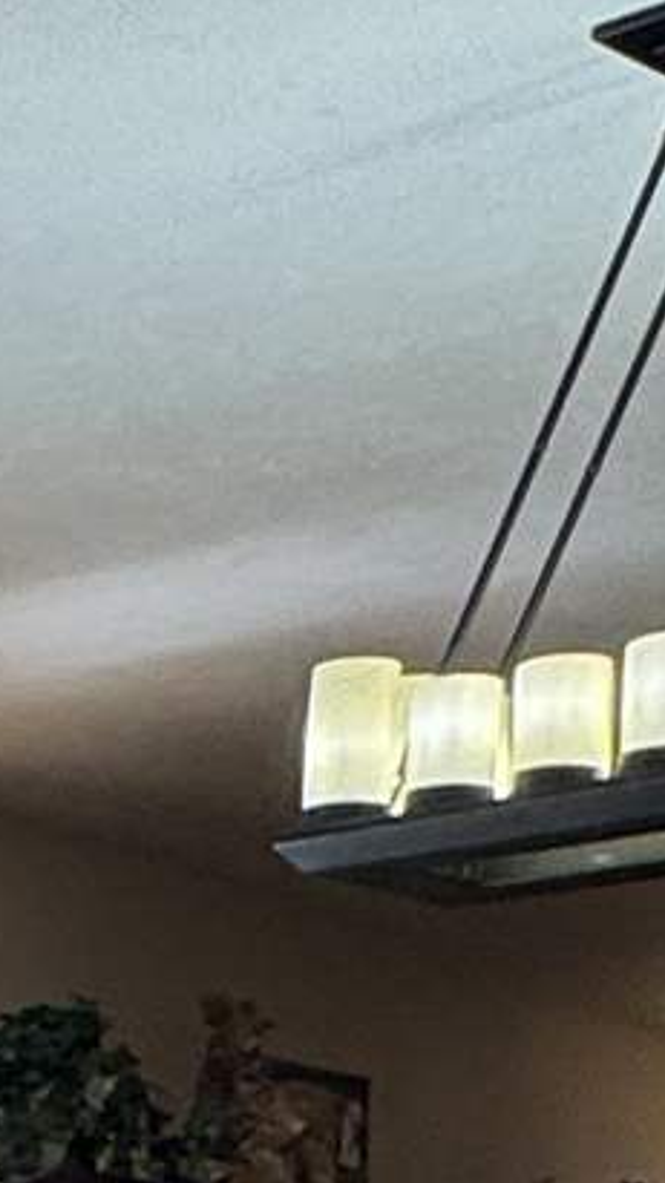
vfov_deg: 17.5
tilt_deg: +0.7
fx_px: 3576
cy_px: 1600
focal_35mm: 114
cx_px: -1632
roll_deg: -2.0
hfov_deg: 8.2
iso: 50
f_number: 2.2
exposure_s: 1/120
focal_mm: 2.22
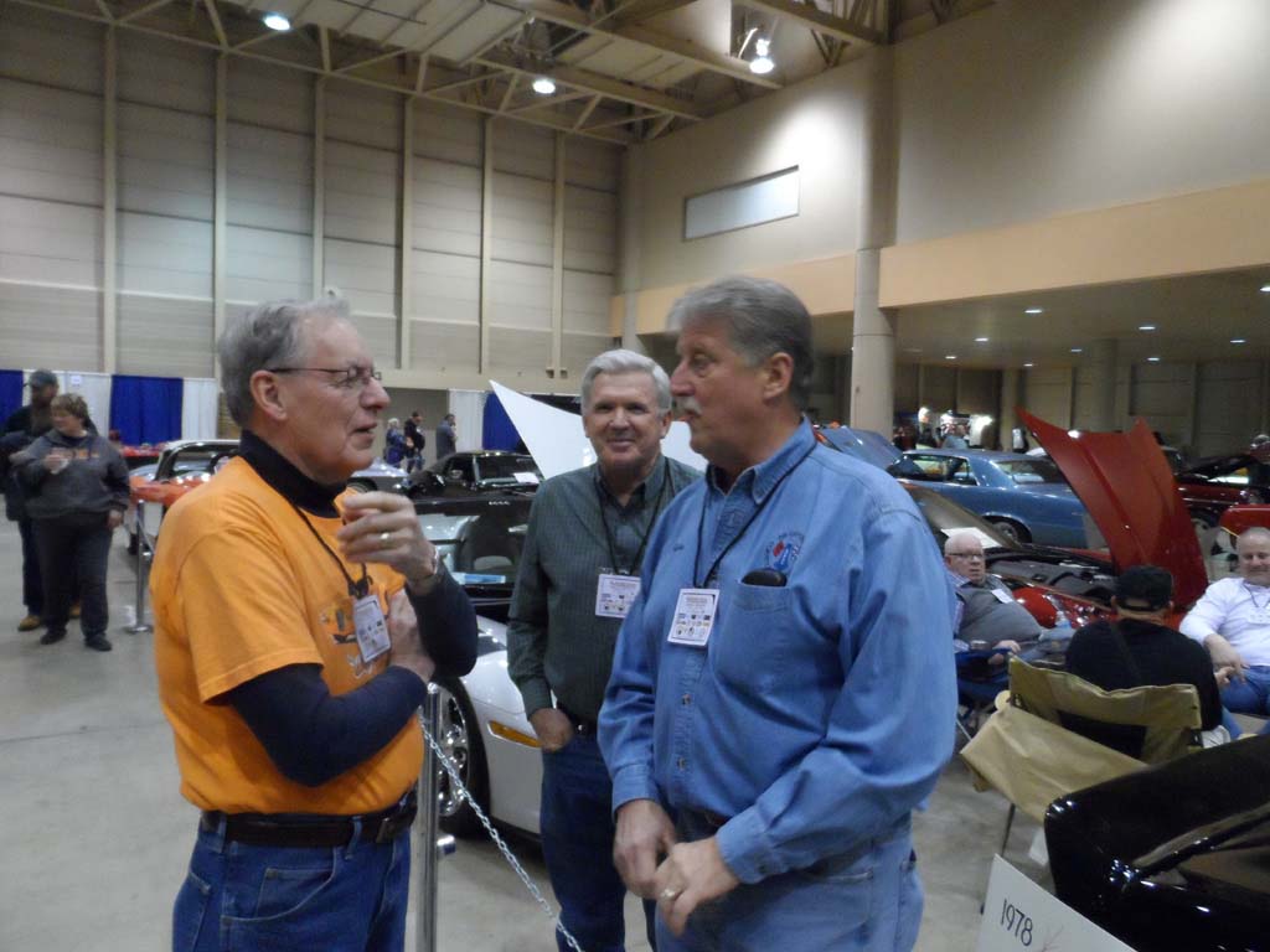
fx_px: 881
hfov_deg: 71.6
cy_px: 476
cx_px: 635
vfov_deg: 56.8
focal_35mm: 24
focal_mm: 4
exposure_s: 1/30
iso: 480
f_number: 3.2
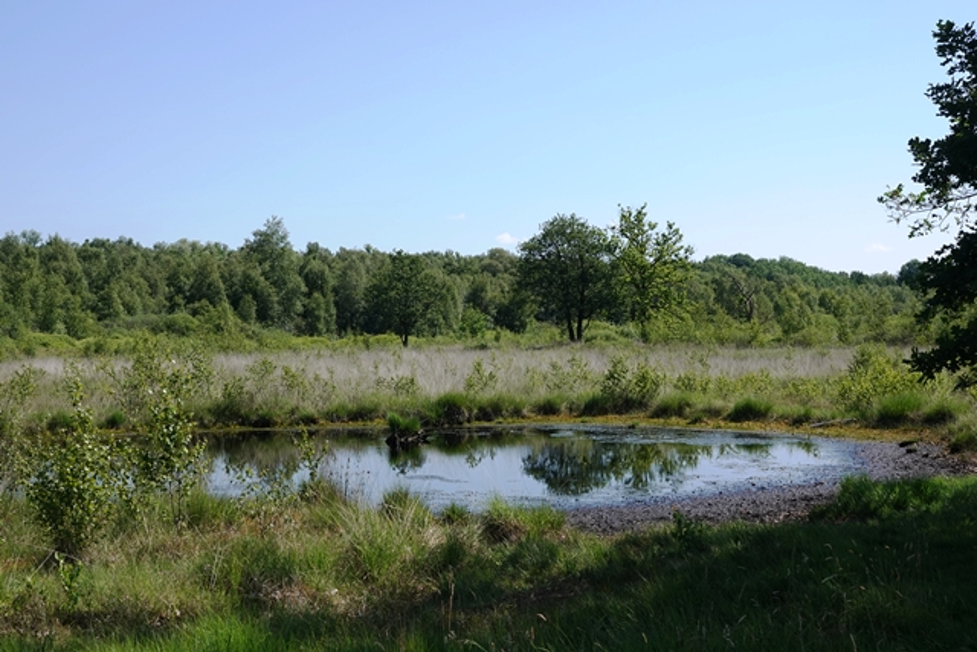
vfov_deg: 27.0
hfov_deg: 39.6
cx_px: 488
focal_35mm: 50
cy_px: 326
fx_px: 1357
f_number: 8
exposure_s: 1/200
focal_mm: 18.21
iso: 100
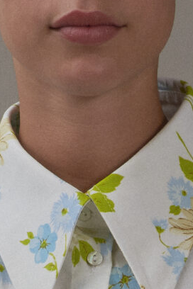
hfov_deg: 2.1
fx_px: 5299
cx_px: 134
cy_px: 607
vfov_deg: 3.1
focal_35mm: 659
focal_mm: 105
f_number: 11
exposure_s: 1/160
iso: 200
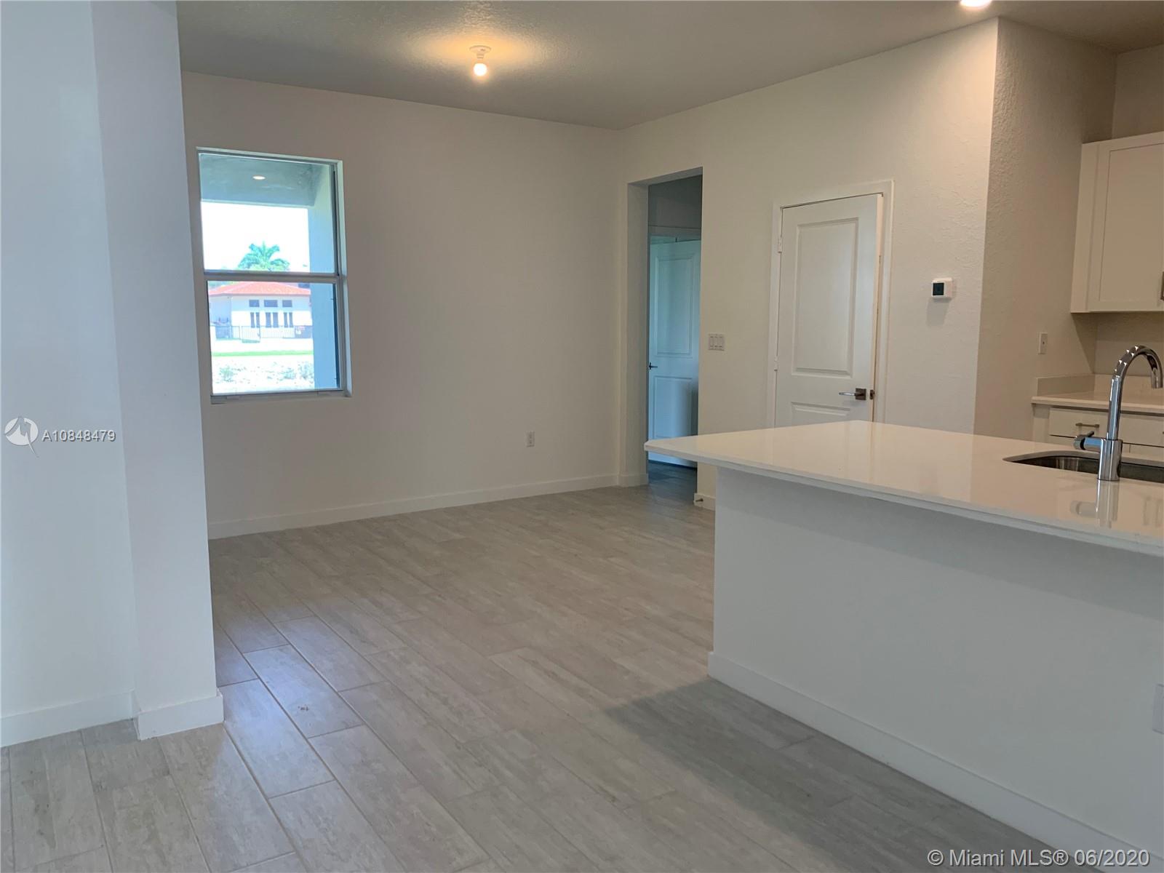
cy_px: 436
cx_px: 582
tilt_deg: -7.8
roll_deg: +0.3
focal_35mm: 26
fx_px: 874
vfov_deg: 53.1
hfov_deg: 67.3
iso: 100
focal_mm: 4.25
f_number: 1.8
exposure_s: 1/120
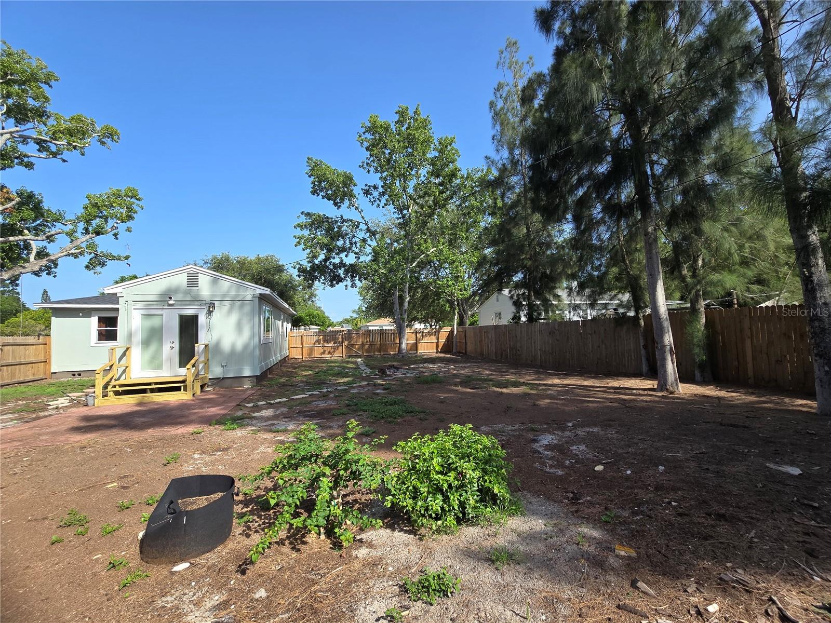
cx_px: 416
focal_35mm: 13
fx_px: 312
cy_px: 312
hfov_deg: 106.2
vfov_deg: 89.9
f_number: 2.2
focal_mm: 2.2
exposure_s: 1/1148
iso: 50
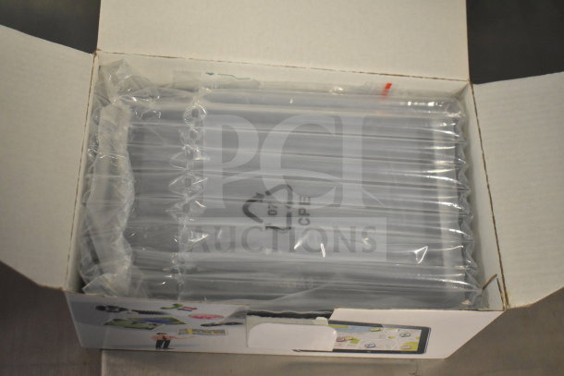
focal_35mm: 48
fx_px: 752
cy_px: 188
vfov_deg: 28.1
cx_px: 282
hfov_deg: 41.1
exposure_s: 1/50
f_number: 4.5
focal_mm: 32
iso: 3200
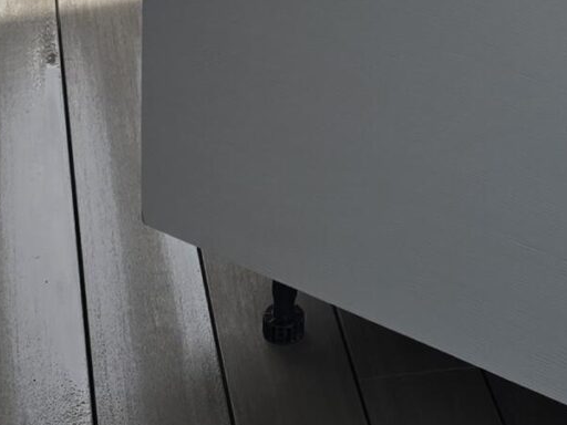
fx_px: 1884
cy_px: -444
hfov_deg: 17.1
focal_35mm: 115
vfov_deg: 11.5
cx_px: 395
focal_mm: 6.3
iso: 12
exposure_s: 1/696
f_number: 1.7
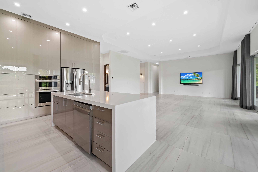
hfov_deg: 104.3
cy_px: 86
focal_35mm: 14
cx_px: 129
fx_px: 100
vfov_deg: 81.1
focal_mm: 14
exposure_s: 1/3
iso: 200
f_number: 8
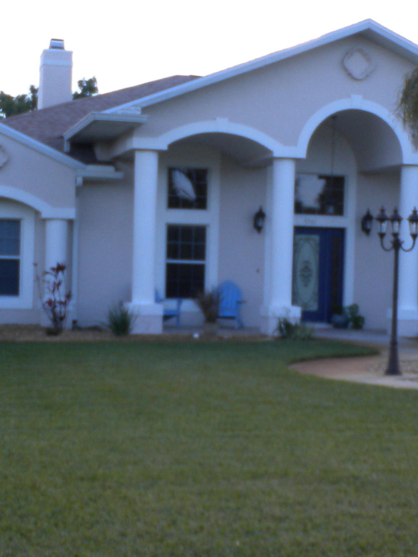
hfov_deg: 18.6
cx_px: 307
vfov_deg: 24.7
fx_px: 1272
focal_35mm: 79
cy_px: 328
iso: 80
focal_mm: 6.3
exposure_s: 1/187
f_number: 4.6
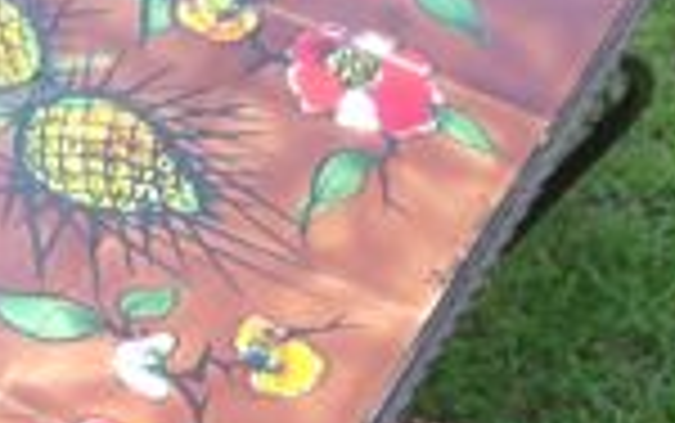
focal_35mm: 140
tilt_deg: -53.1
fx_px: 2577
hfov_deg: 14.1
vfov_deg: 9.2
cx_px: -284
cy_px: 558
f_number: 2.4
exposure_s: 1/229
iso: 50
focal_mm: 4.12
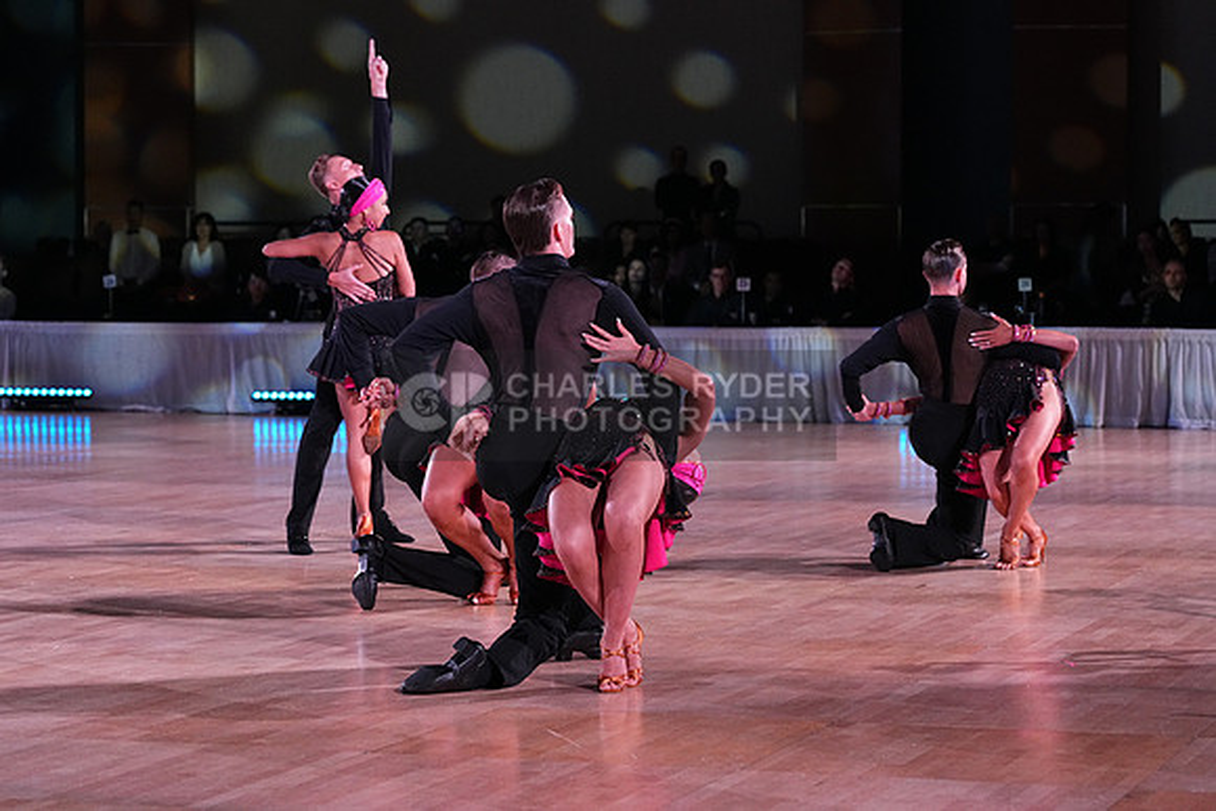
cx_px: 608
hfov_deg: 20.8
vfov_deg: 14.0
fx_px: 3311
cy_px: 406
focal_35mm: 98
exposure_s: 1/320
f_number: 5
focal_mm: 98
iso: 5000
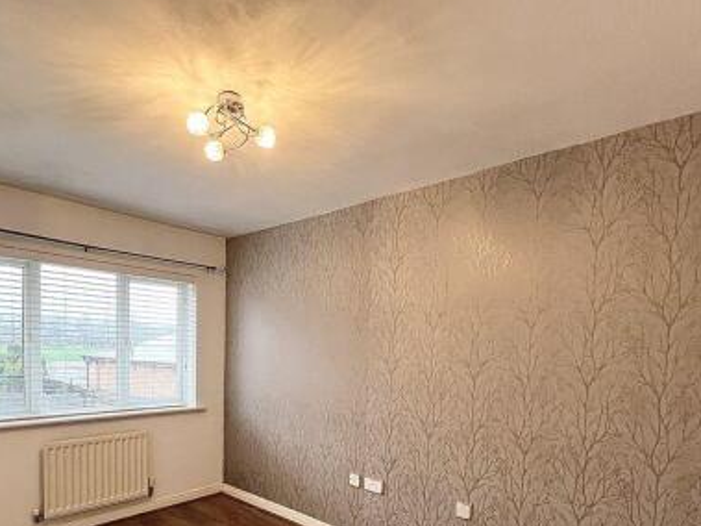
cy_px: 375
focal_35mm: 20
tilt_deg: -3.7
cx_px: 297
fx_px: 405
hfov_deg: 81.2
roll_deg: -1.0
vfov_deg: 63.2
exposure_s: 1/50
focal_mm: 1.57
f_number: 1.8
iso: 160
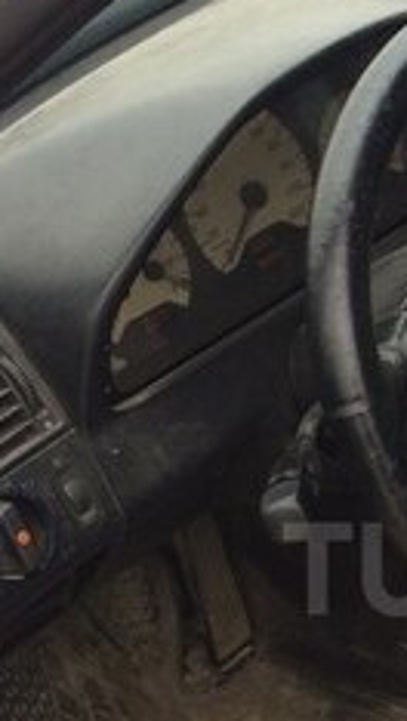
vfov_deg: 23.6
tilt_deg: -33.1
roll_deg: +7.3
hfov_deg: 12.9
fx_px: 1704
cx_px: 598
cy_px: 568
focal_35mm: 89
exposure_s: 1/70
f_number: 2.2
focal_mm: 4.15
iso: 32
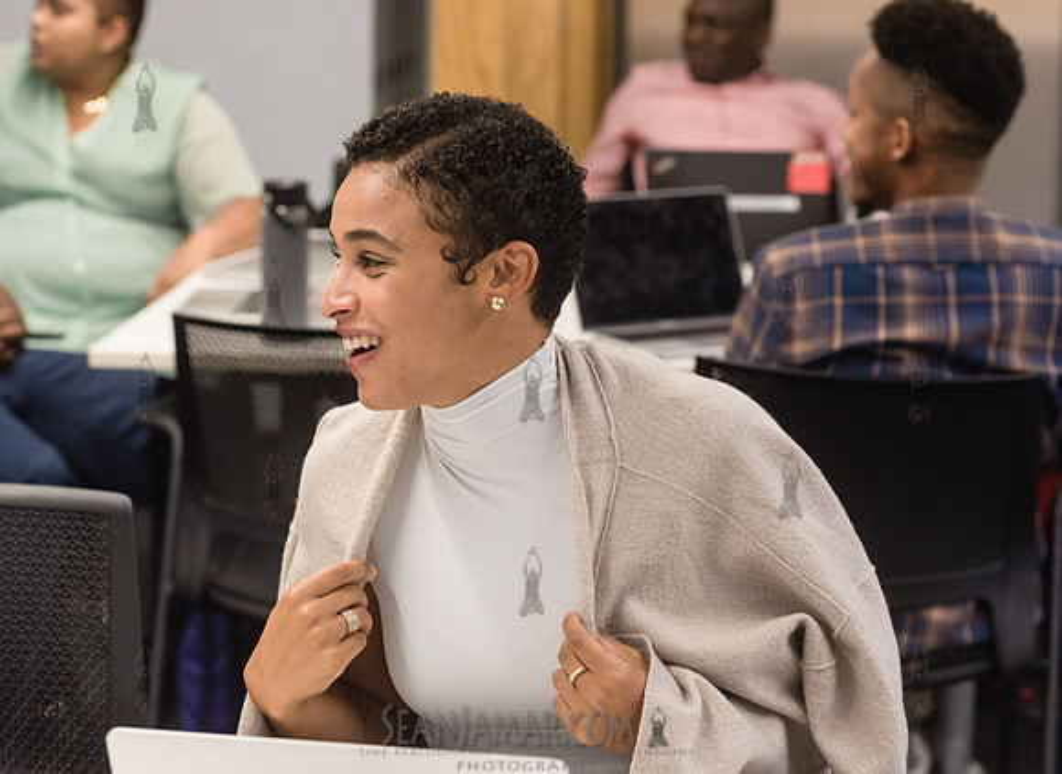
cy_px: 387
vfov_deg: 15.9
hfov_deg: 21.7
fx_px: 2772
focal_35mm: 91
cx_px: 482
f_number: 4.5
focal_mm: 86
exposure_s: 1/250
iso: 2500
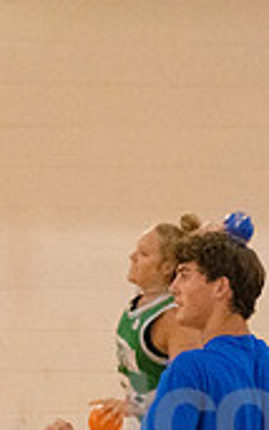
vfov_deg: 7.0
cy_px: 459
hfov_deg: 4.4
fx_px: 3481
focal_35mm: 297
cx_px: 206
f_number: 4
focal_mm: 86
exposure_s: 1/800
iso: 10000
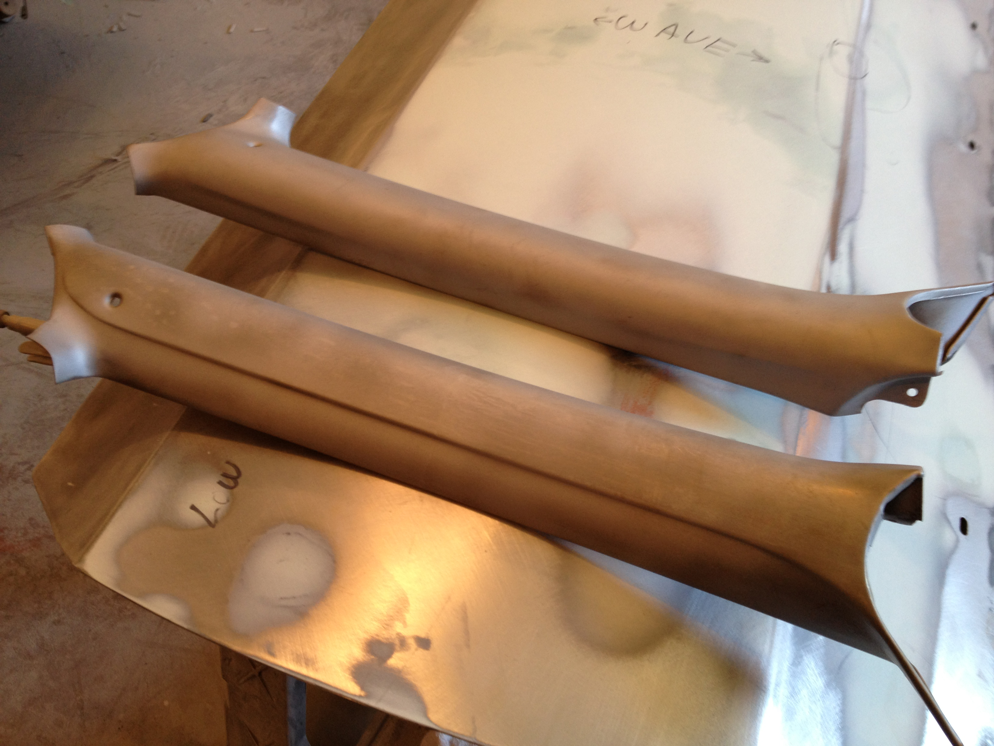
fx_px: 1005
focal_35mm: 35
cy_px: 373
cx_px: 497
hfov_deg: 52.6
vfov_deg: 40.7
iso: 50
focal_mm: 4.28
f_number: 2.4
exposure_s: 1/24
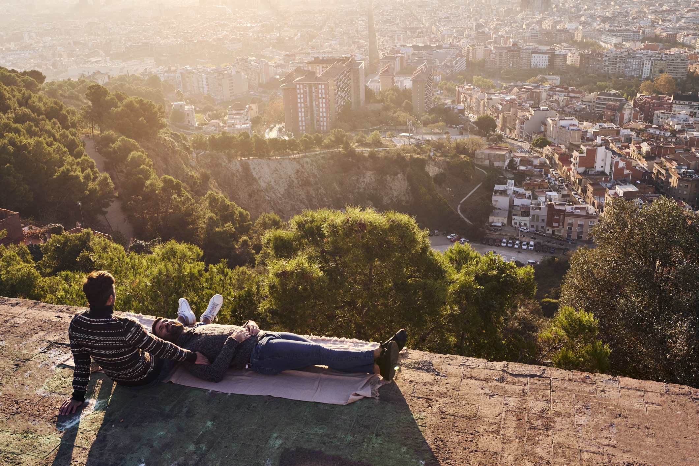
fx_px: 660
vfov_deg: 38.9
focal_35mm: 34
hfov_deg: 55.8
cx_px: 350
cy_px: 233
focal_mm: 34
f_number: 10
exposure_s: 1/320
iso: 640
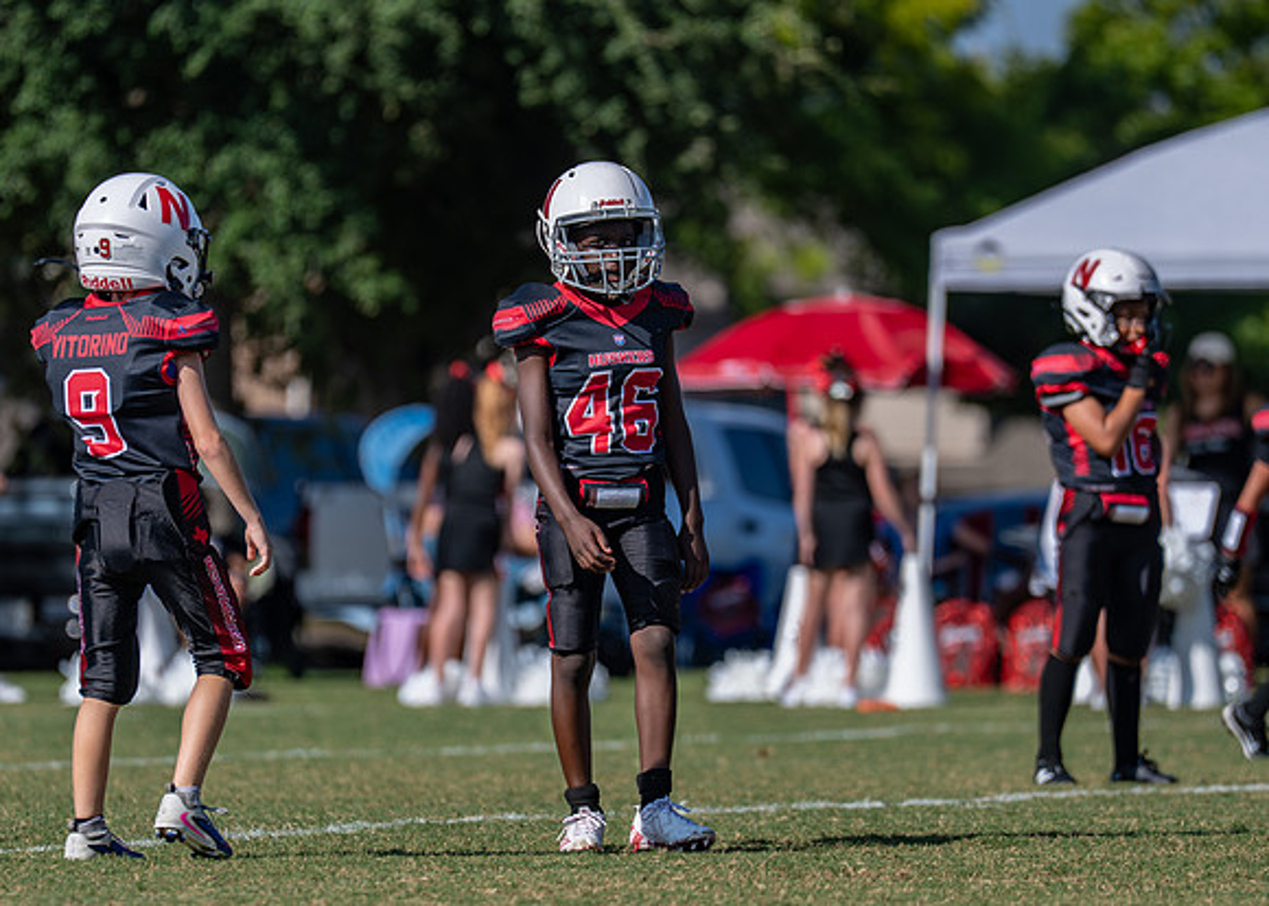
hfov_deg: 5.2
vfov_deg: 3.7
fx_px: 14025
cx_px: 549
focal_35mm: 389
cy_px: 533
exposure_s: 1/2500
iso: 100
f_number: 2.8
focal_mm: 200
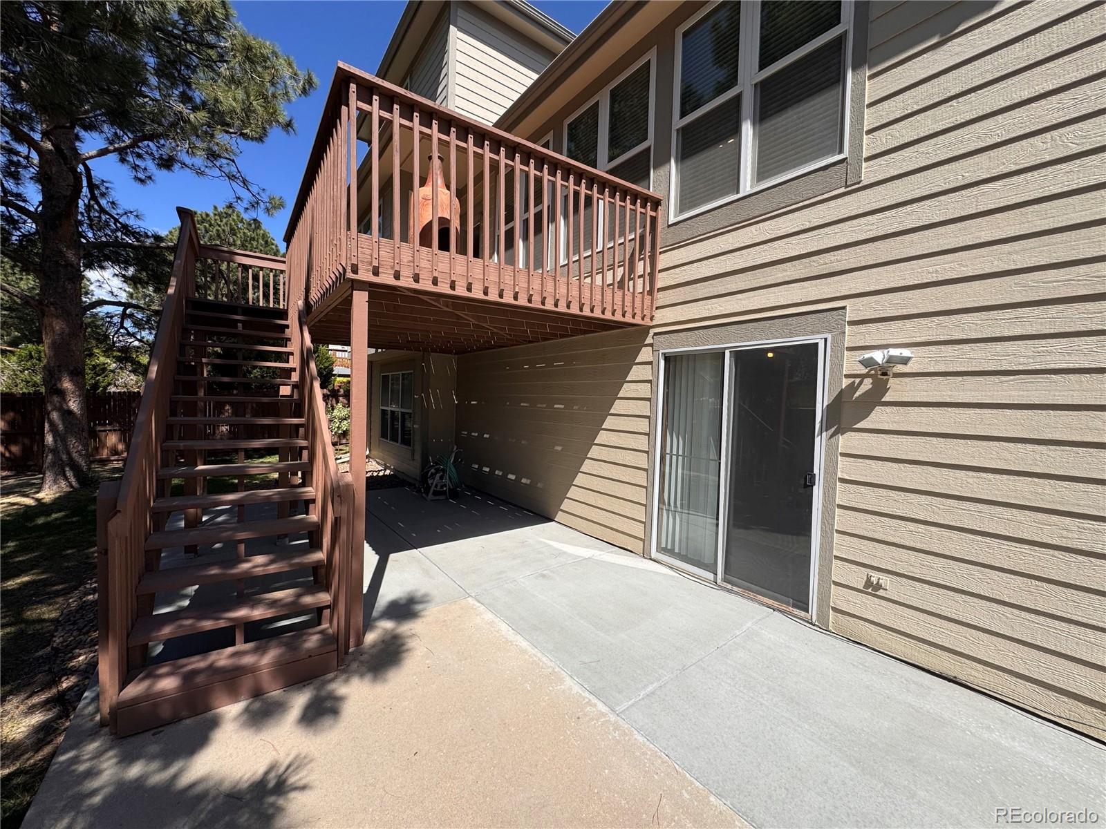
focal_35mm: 14
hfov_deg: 102.1
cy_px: 414
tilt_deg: -2.2
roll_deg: -1.9
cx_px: 553
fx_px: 447
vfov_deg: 85.7
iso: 50
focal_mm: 2.22
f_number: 2.2
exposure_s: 1/1449
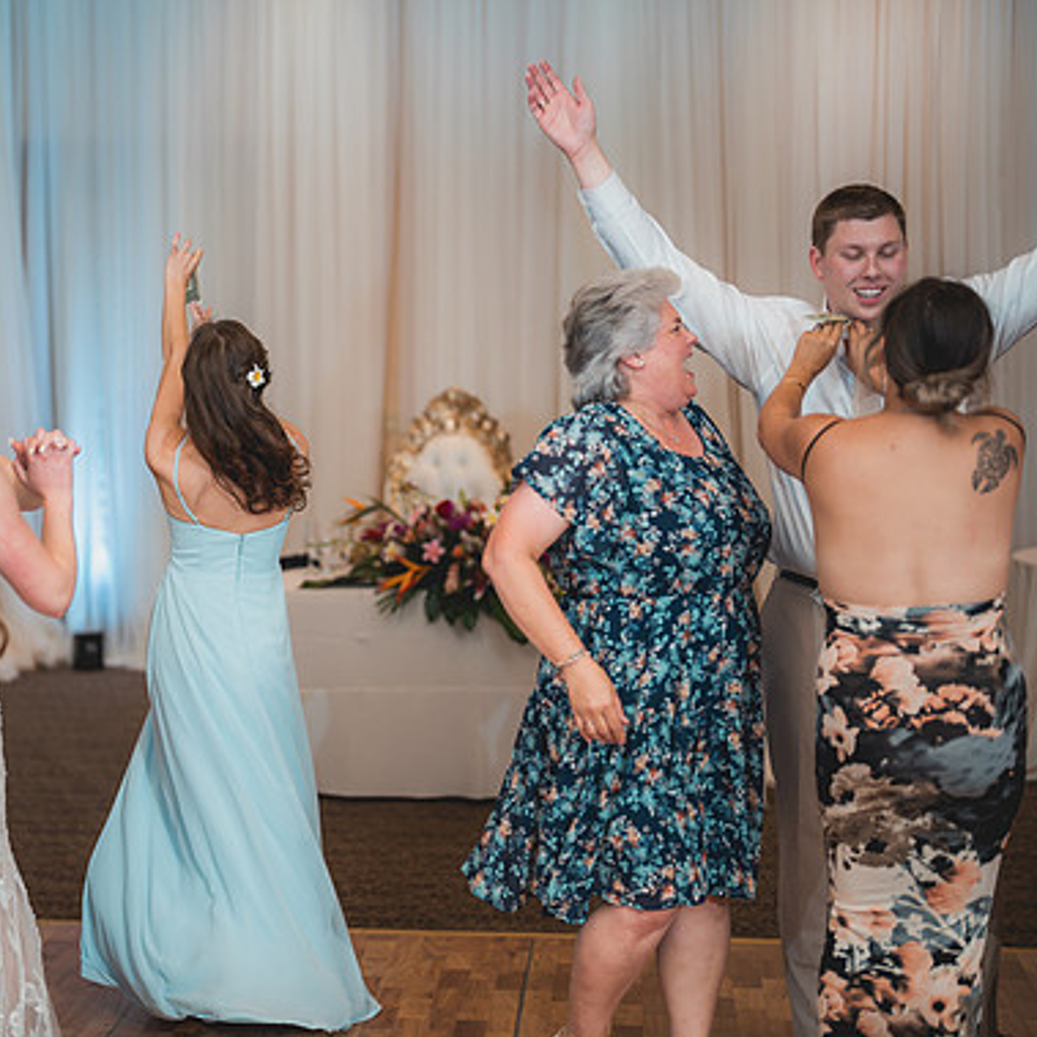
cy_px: 521
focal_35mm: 65
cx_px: 320
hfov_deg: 26.3
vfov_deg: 26.5
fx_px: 2203
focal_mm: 50
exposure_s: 1/250
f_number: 1.2
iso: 80
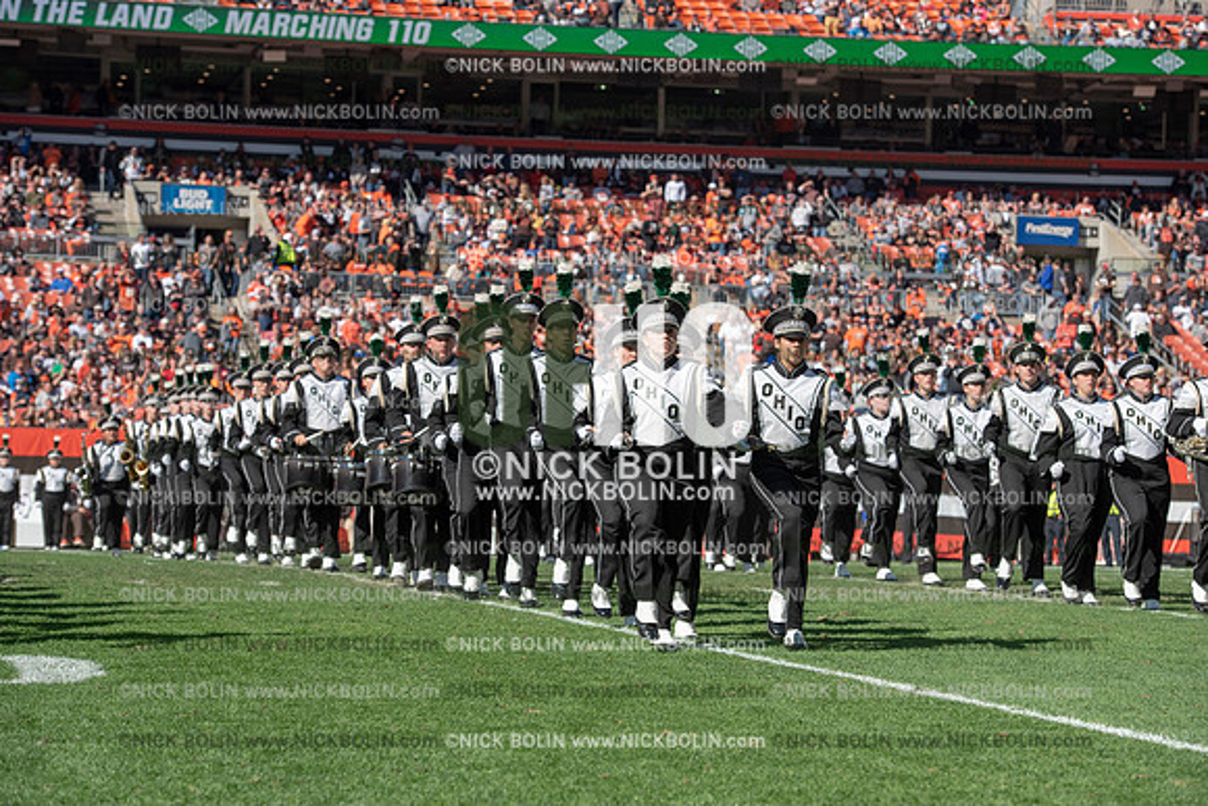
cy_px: 403
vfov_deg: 14.0
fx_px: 3289
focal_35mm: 98
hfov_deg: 20.8
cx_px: 604
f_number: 5
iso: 400
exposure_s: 1/2500
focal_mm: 98
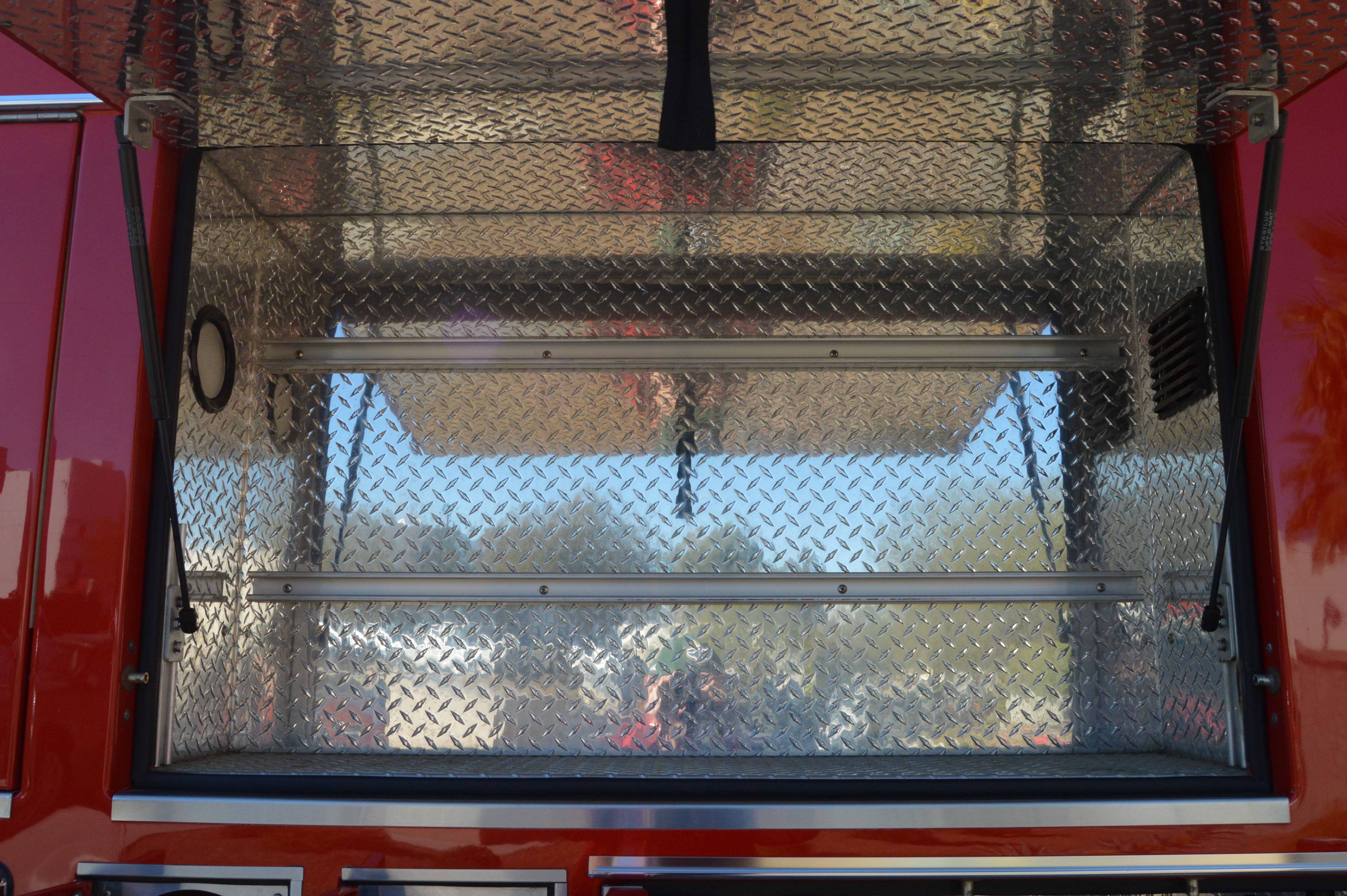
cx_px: 674
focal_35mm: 30
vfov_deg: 43.5
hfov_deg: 62.0
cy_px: 448
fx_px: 1121
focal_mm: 20
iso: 800
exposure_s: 1/500
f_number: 11
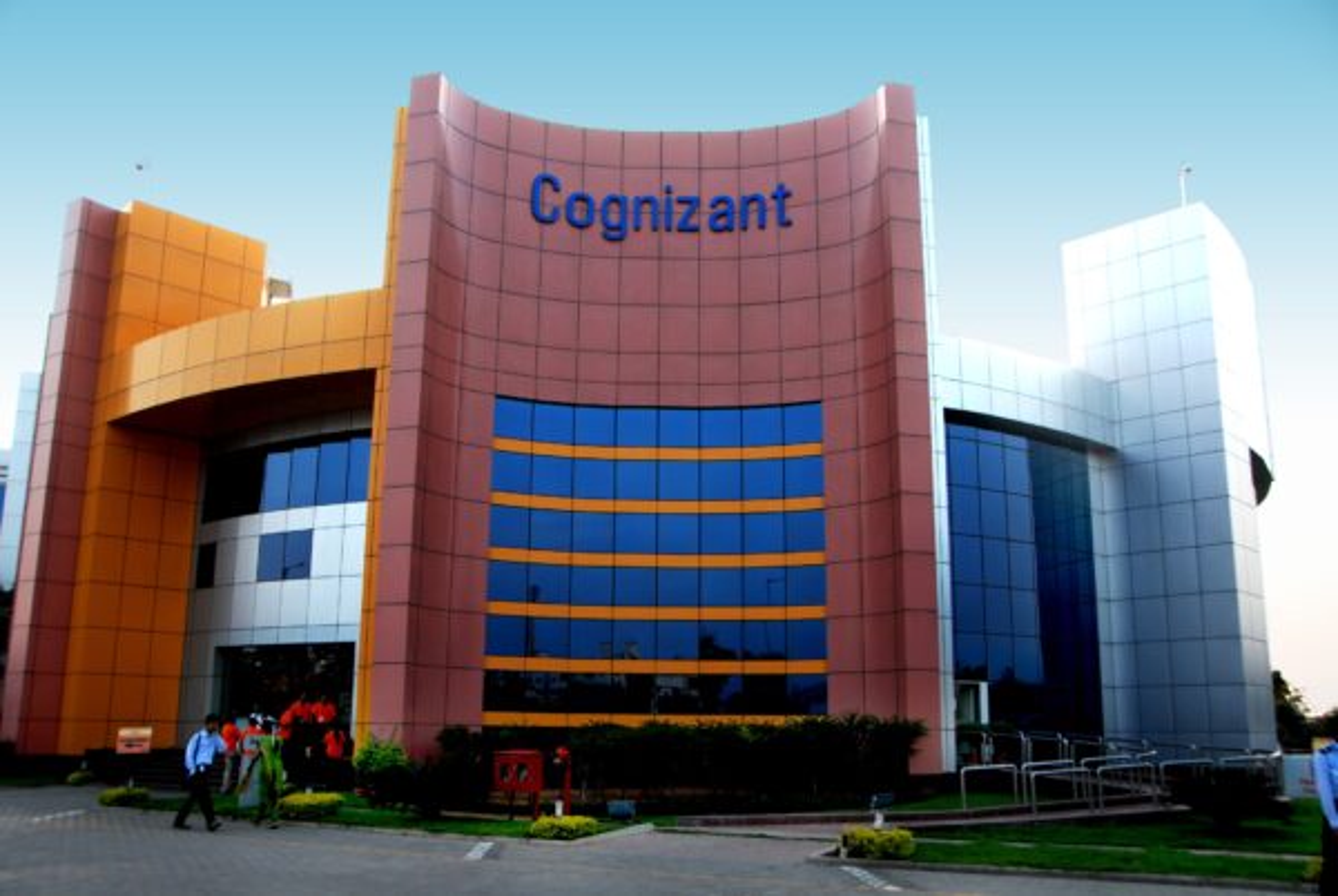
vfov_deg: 43.7
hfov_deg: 61.9
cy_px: 448
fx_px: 1117
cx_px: 669
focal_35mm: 30
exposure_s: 1/160
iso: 200
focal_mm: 20
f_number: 4
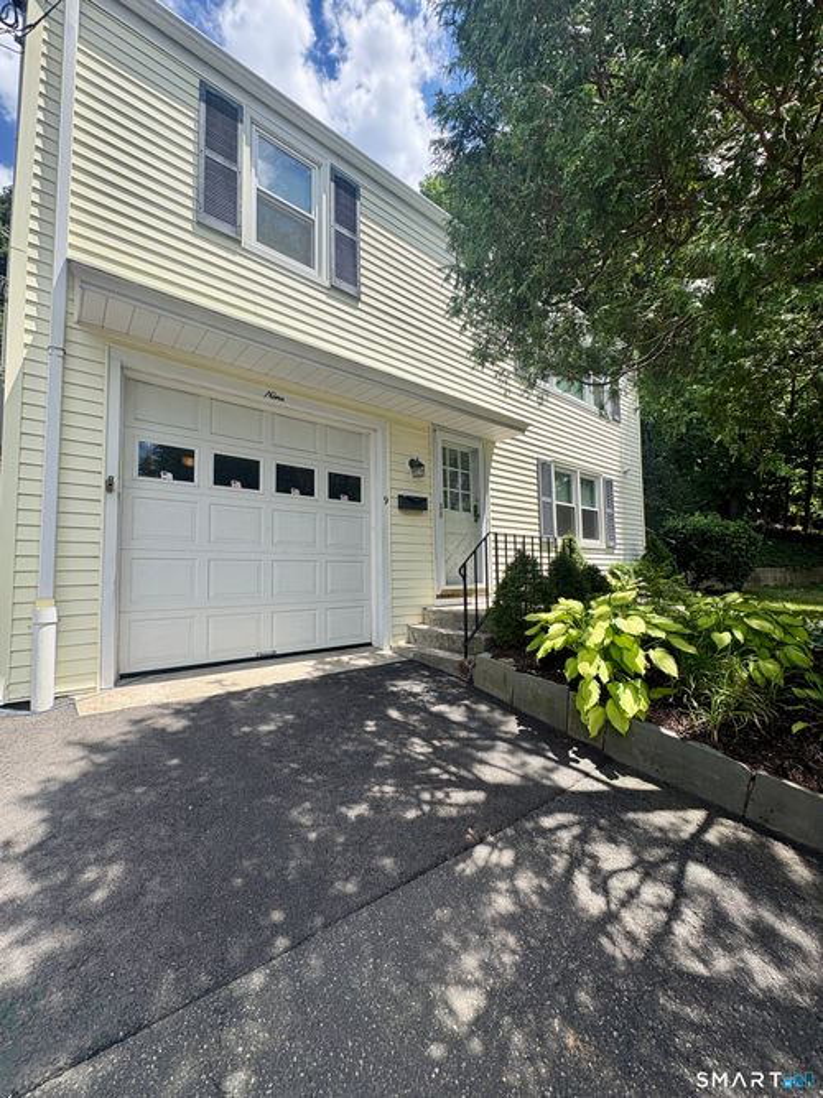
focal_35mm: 14
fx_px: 444
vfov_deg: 102.1
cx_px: 412
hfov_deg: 85.7
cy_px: 549
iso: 40
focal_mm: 2.22
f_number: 2.2
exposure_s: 1/889
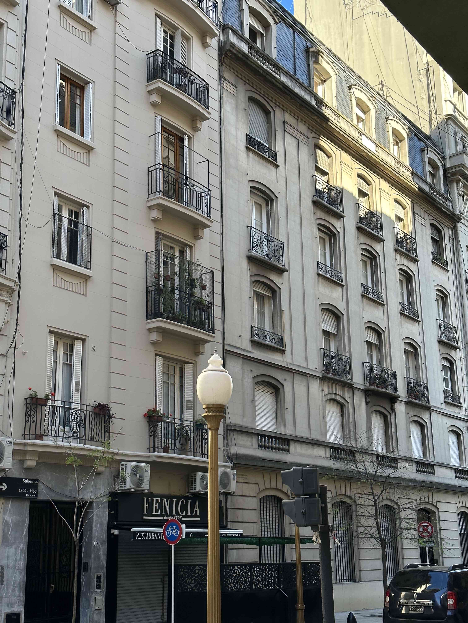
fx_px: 865
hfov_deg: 30.3
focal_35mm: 48
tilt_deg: +15.4
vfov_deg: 39.7
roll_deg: +1.0
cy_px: 312
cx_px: 234
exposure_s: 1/704
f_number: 1.78
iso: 64
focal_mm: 6.86
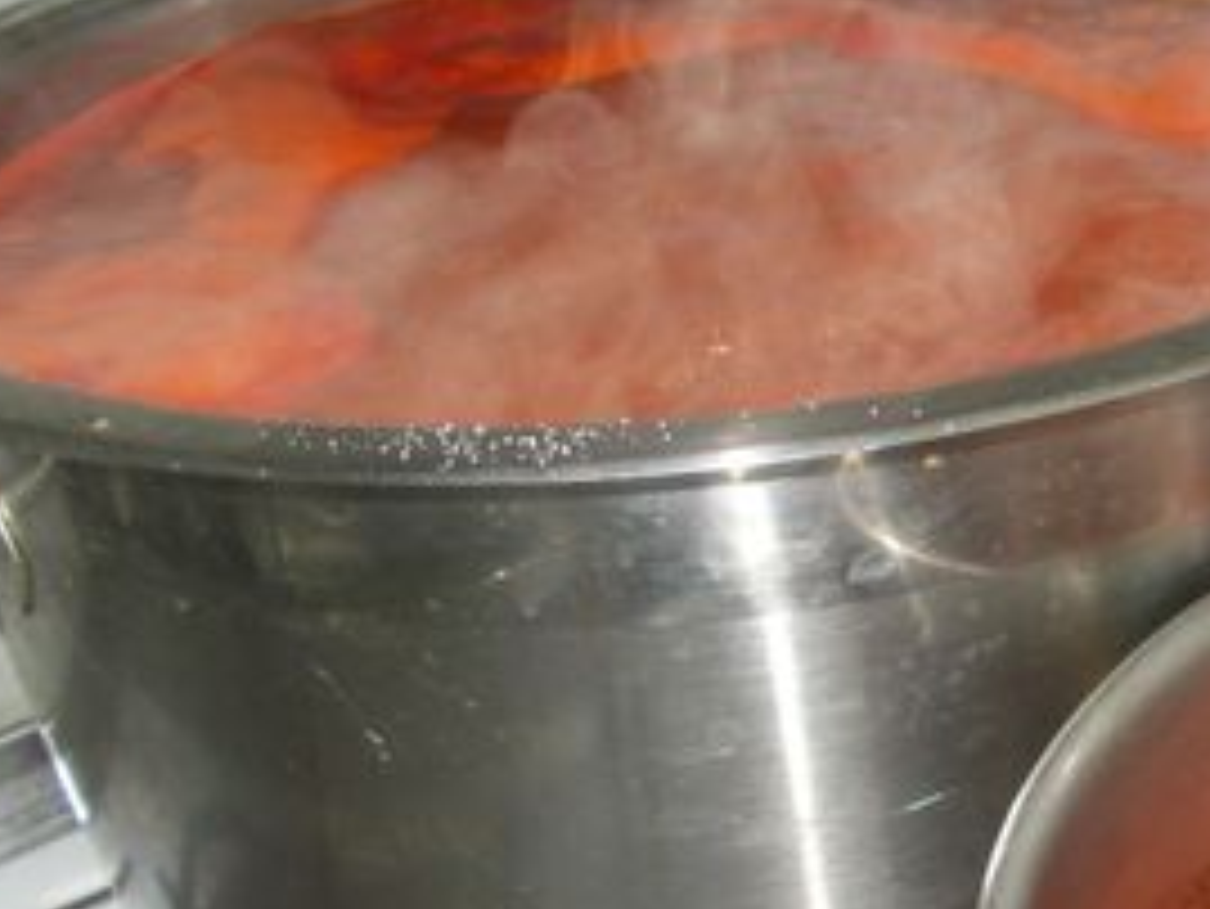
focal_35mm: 58
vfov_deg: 25.0
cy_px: 675
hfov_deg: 30.3
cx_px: 1277
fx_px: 2028
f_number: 3.2
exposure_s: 1/25
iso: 200
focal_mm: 4.6
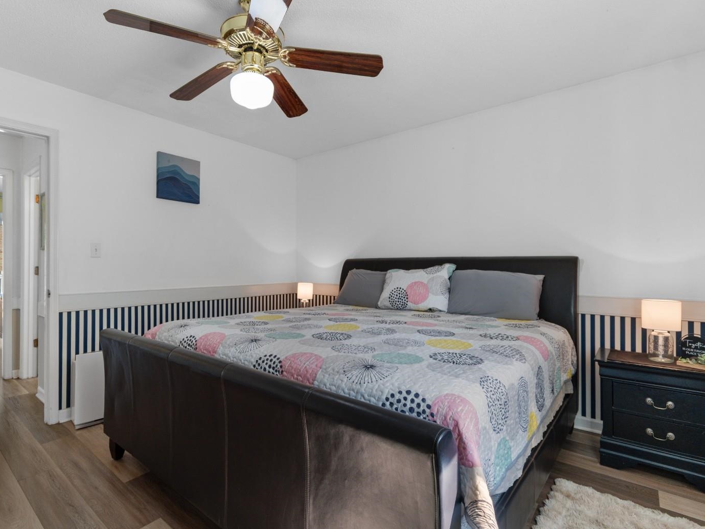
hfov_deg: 90.6
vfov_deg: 74.7
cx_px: 312
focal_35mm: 17
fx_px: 346
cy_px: 258
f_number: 4.5
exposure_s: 1/50
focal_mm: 10
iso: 100
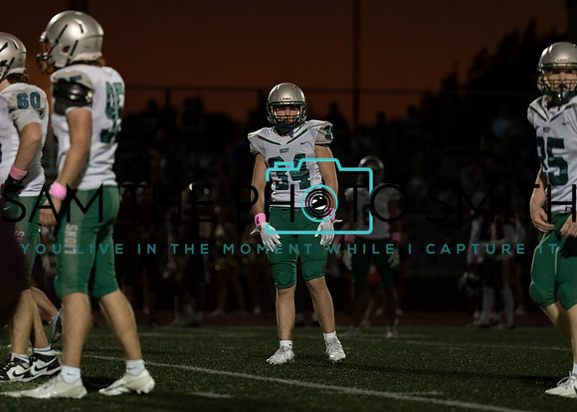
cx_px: 276
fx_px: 4259
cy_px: 179
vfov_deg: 5.5
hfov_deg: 7.7
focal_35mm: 260
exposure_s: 1/1000
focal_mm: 200
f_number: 2.8
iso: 1600
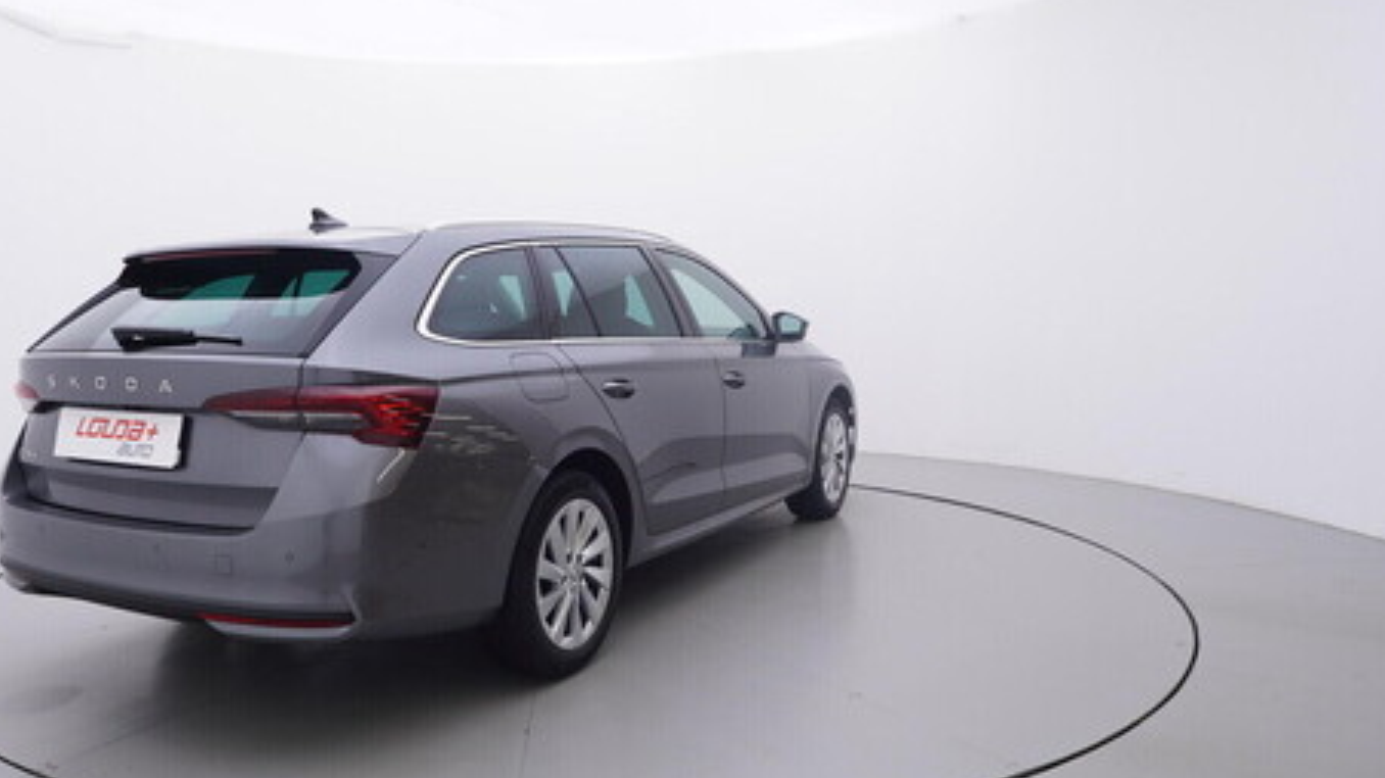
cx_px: 556
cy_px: 421
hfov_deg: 66.1
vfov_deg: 40.6
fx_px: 1051
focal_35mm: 29
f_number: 5
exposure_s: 1/80
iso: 200
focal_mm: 15
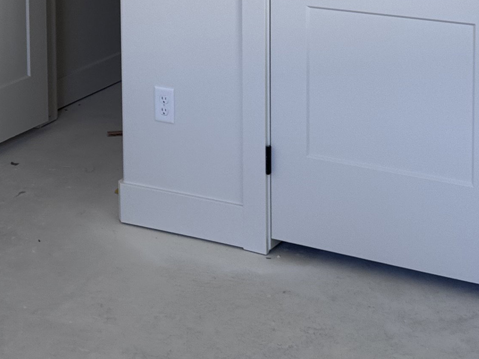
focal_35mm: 86
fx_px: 1190
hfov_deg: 22.6
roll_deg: +1.8
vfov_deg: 16.4
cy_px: -91
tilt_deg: -4.5
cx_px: 153
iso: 64
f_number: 1.78
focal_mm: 6.76
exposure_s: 1/150
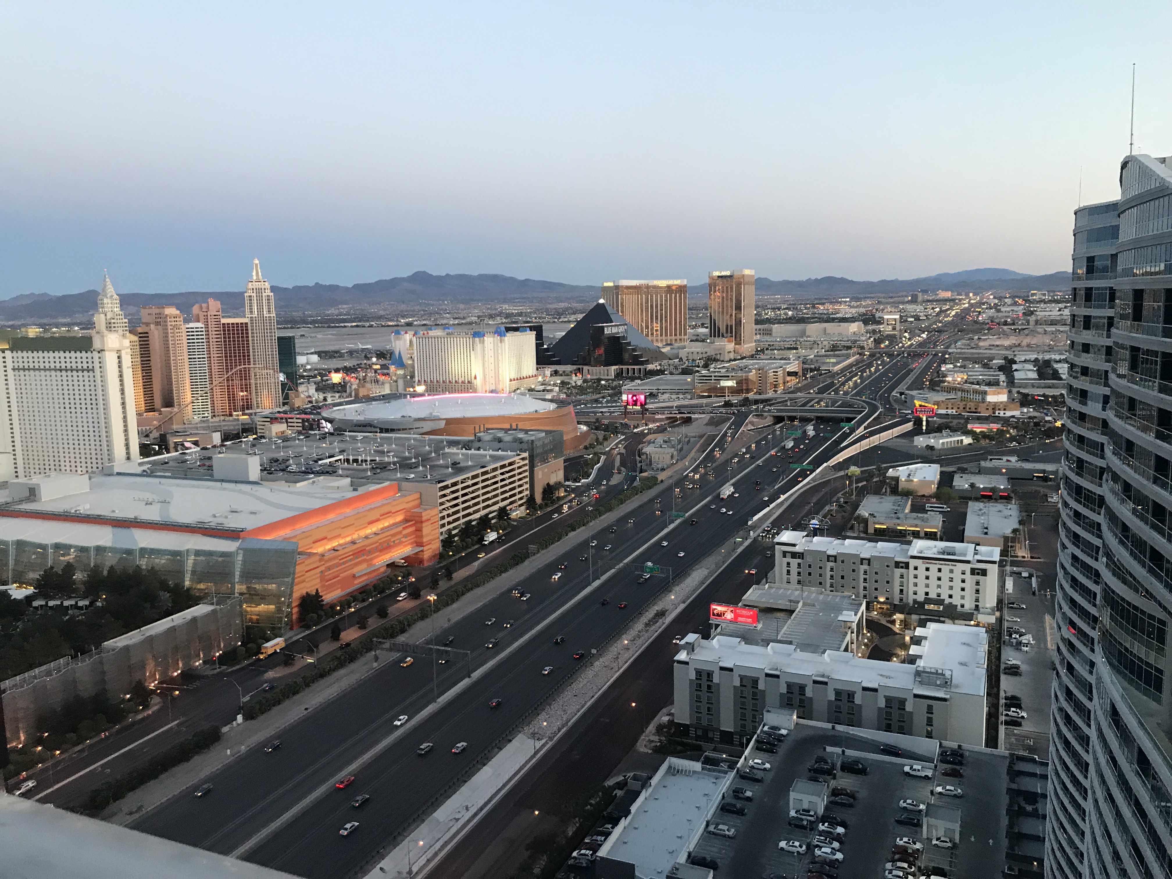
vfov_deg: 49.7
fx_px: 948
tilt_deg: -7.4
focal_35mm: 28
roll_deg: +1.6
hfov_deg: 63.4
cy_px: 440
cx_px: 586
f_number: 1.8
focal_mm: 3.99
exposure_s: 1/30
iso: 40
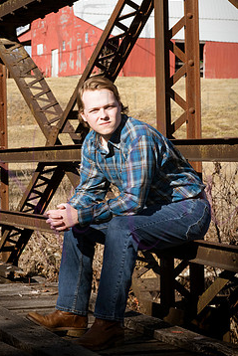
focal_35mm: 132
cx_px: 107
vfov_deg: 15.5
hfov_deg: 10.4
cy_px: 136
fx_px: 1308
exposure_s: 1/800
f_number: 18
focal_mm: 105
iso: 800
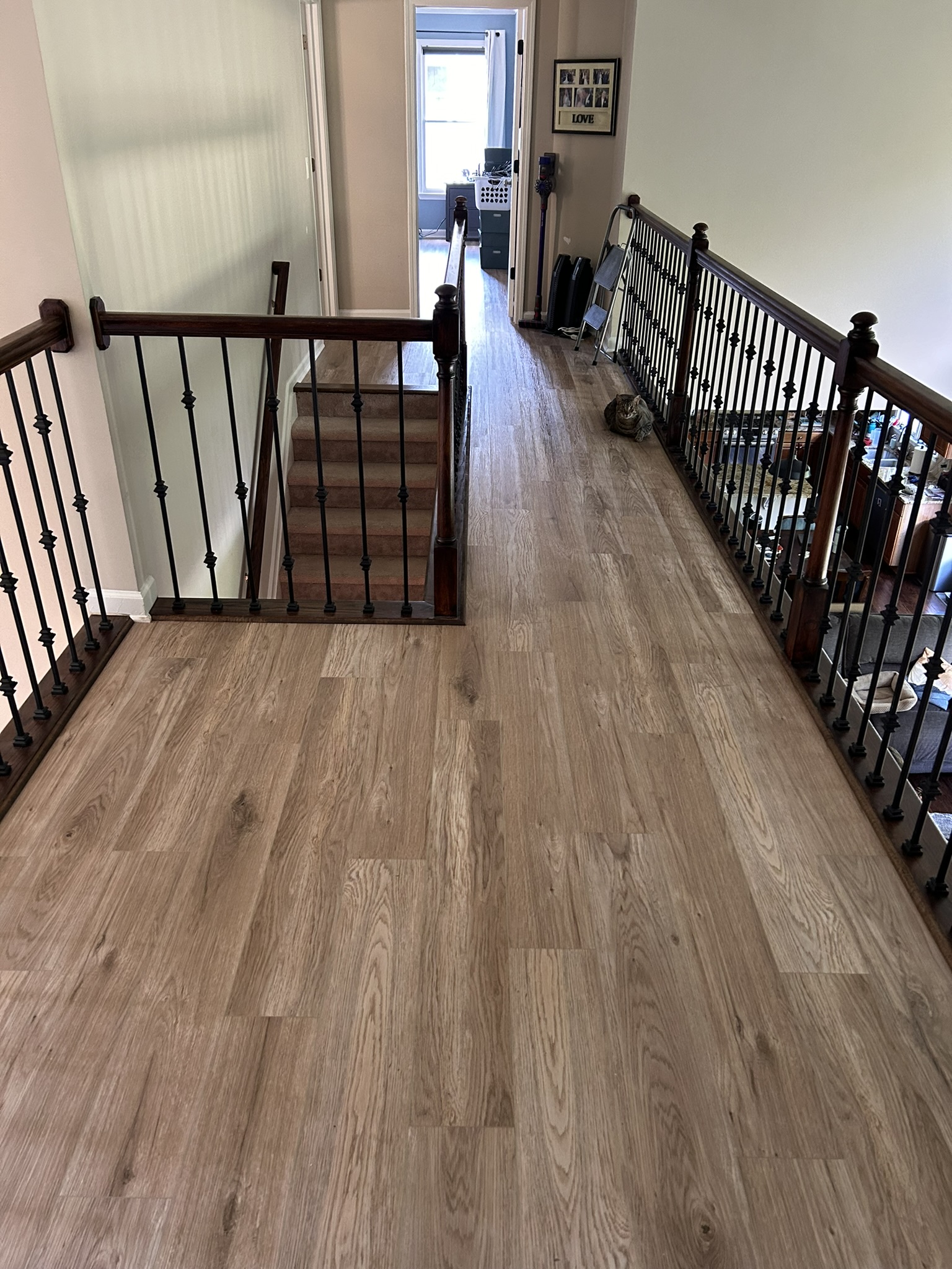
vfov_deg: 67.3
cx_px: 476
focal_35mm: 26
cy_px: 634
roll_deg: -1.3
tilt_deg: -27.7
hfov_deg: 53.1
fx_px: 953
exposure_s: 1/60
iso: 250
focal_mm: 5.7
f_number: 1.5
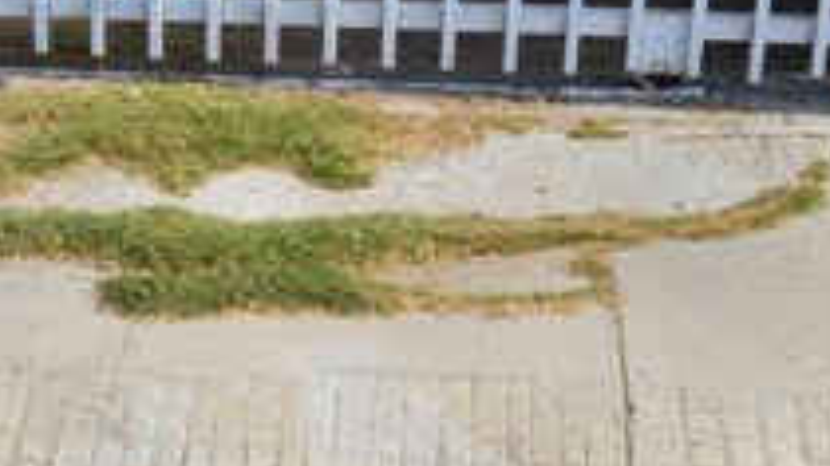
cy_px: 405
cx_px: 154
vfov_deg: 13.9
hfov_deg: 24.3
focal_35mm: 86
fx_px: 1892
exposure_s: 1/400
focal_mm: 18
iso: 400
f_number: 11
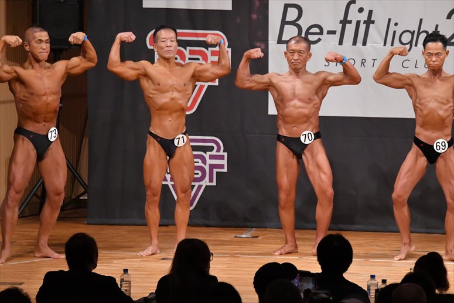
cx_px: 227
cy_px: 152
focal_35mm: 255
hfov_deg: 8.1
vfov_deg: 5.4
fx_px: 3214
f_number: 5.6
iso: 8000
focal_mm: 170
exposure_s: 1/400
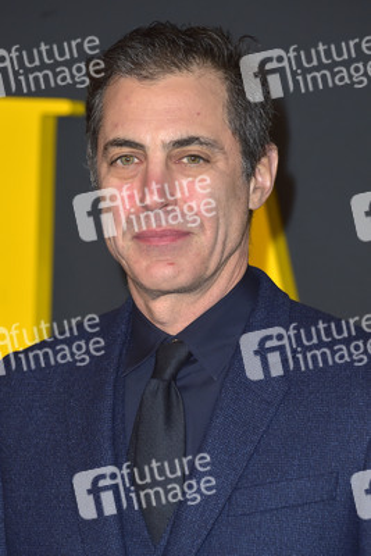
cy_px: 278
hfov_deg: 7.6
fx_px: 2780
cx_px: 186
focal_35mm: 180
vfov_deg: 11.4
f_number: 6.3
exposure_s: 1/250
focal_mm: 180
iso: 320
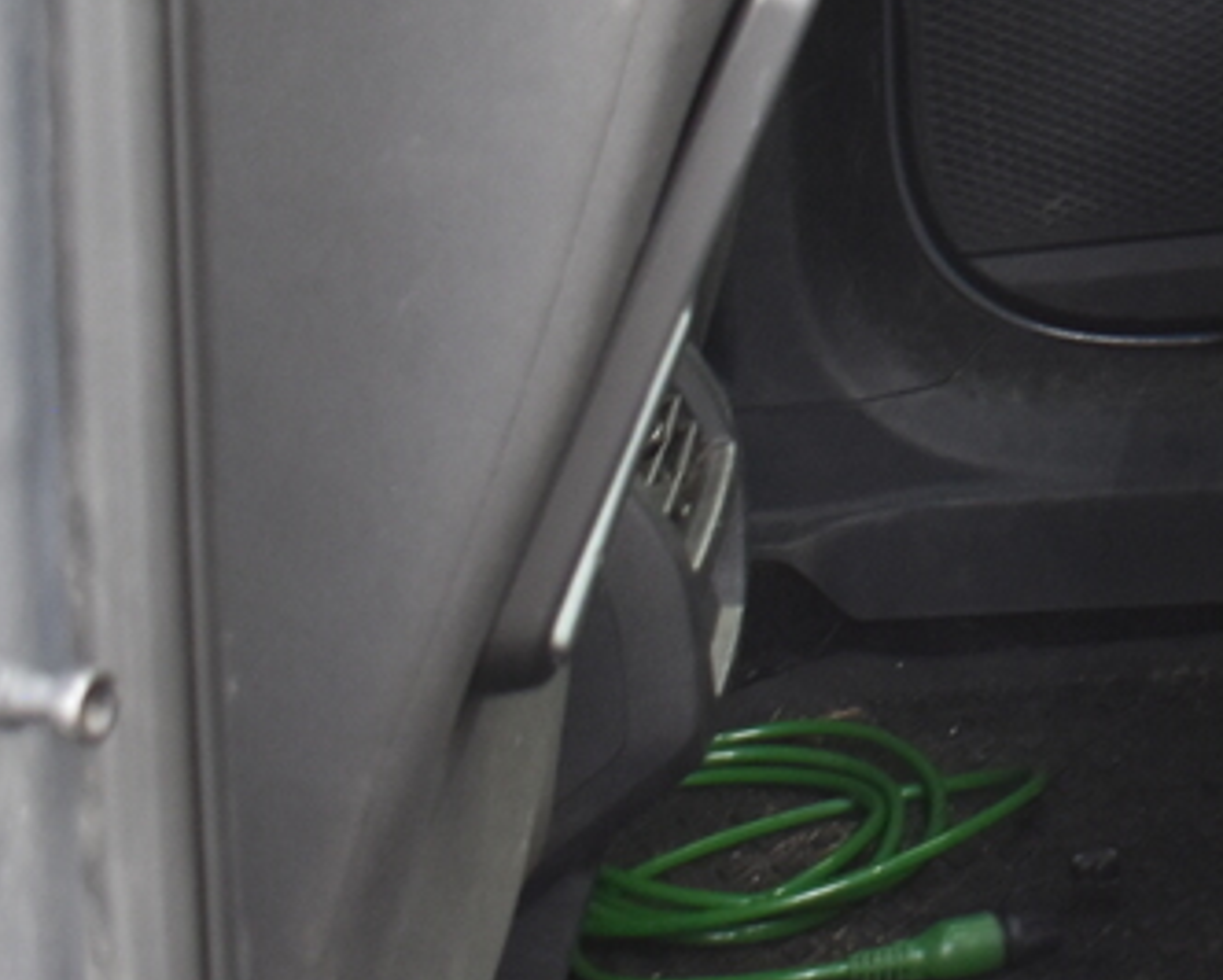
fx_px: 5469
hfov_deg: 11.7
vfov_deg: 10.2
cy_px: -15
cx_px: 2284
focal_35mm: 151
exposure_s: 1/90
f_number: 4.8
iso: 400
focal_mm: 22
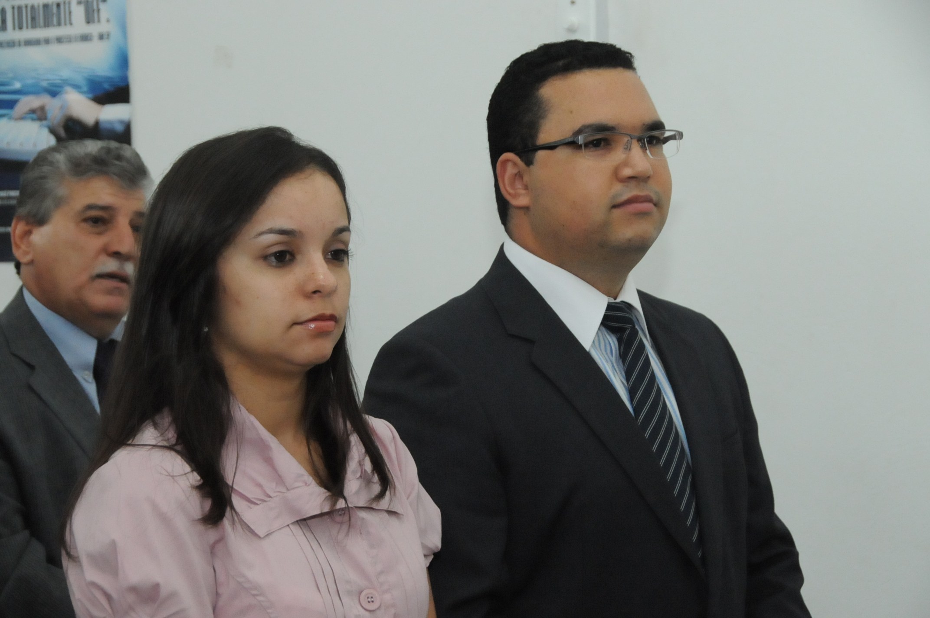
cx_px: 465
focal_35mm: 93
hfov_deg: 21.9
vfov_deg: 14.7
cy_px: 309
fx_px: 2400
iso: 3200
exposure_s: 1/250
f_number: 7.1
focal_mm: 62
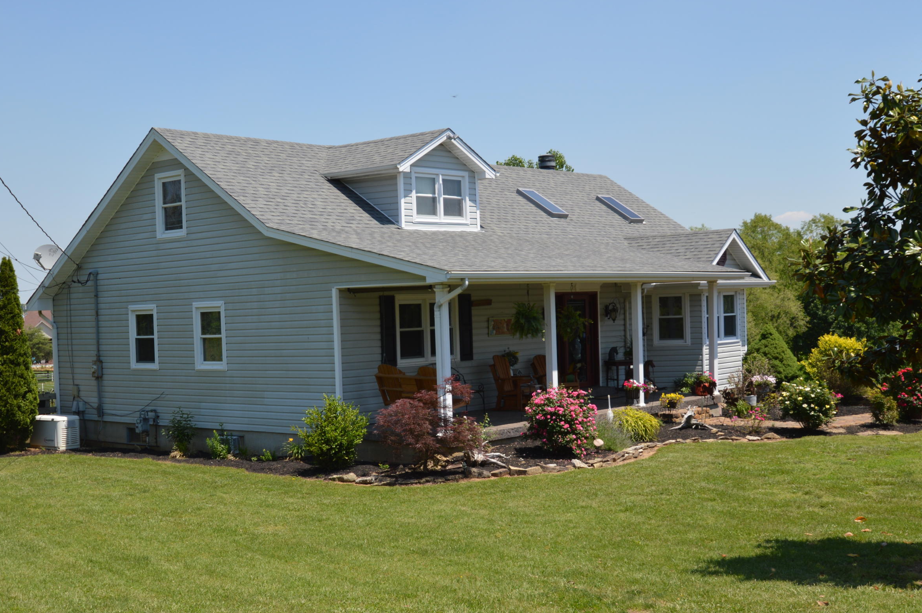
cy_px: 349
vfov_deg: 29.2
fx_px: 1177
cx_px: 416
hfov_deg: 42.7
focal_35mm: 46
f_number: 7.1
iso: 100
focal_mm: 24
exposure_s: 1/200
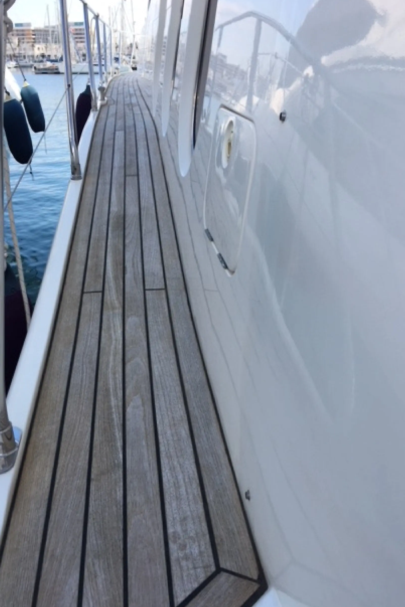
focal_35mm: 32
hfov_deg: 41.1
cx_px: 182
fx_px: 540
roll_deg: +1.2
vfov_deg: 58.7
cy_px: 316
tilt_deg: -24.5
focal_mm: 4.15
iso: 25
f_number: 2.2
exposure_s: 1/553
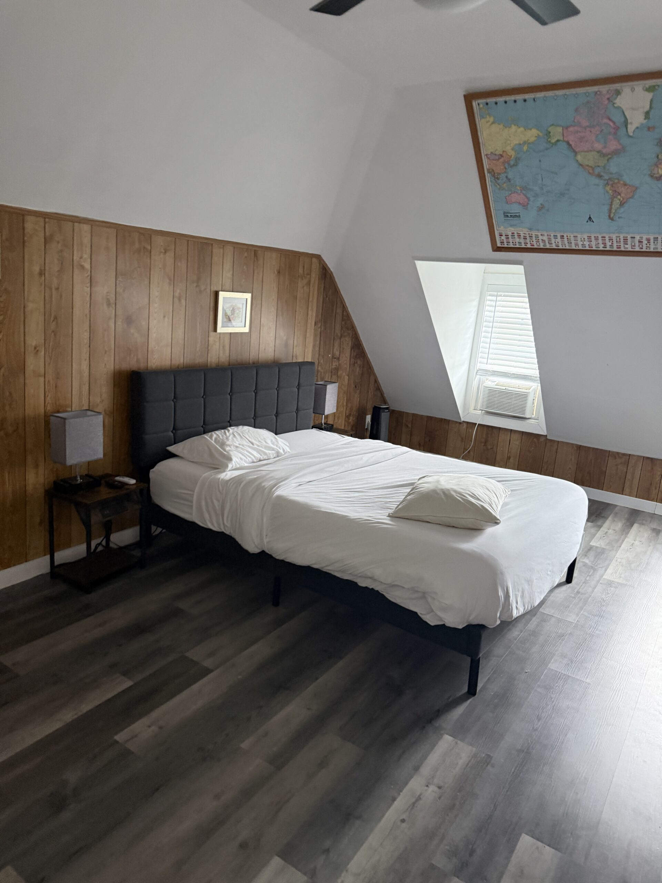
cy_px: 442
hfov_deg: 56.8
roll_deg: -1.9
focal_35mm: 24
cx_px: 331
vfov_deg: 71.6
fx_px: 612
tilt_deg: -10.3
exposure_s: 1/60
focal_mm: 6.76
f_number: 1.78
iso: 400
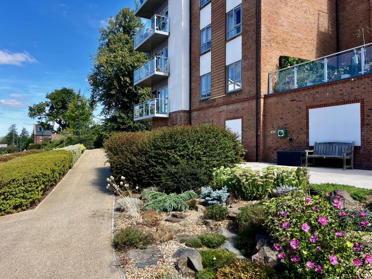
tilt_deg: +2.5
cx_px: 186
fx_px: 279
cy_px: 140
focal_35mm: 26
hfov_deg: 67.3
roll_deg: -0.1
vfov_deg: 53.1
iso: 50
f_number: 1.6
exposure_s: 1/1238
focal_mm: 5.1
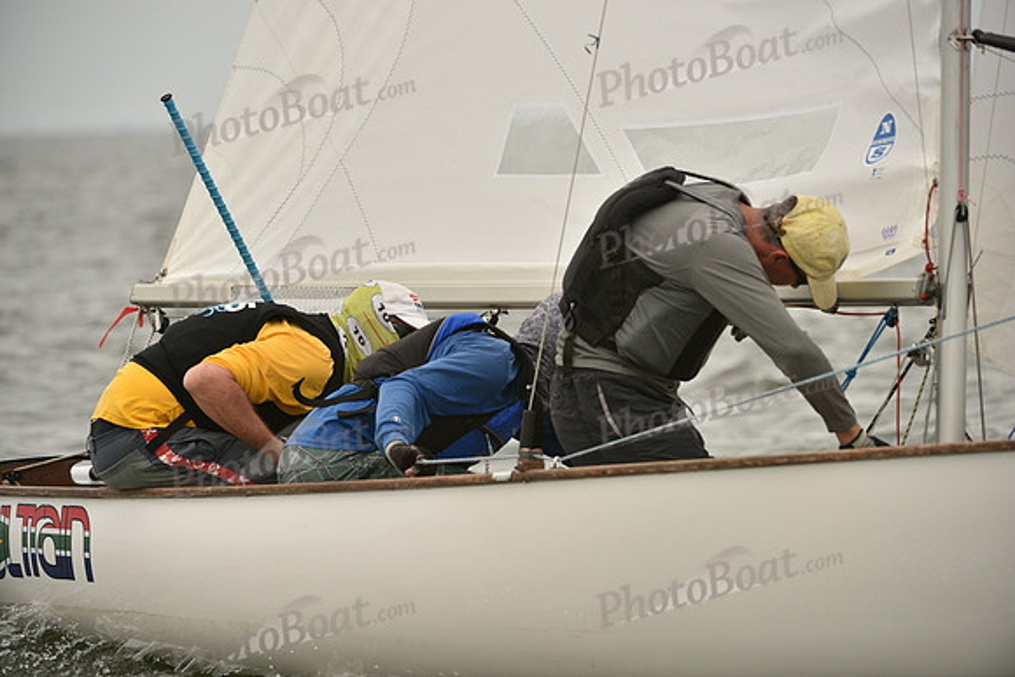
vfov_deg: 5.7
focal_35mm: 240
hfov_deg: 8.6
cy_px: 338
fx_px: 6768
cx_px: 508
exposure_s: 1/2000
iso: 320
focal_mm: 240
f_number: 4.5
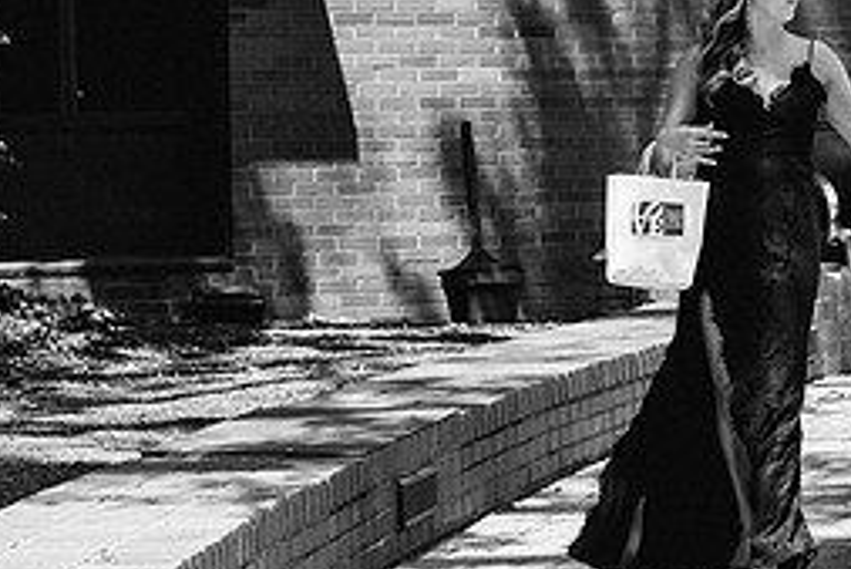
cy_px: 271
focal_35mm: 125
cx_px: 922
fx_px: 2956
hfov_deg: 15.9
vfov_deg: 11.0
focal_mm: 48
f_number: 4
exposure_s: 1/4000
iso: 400
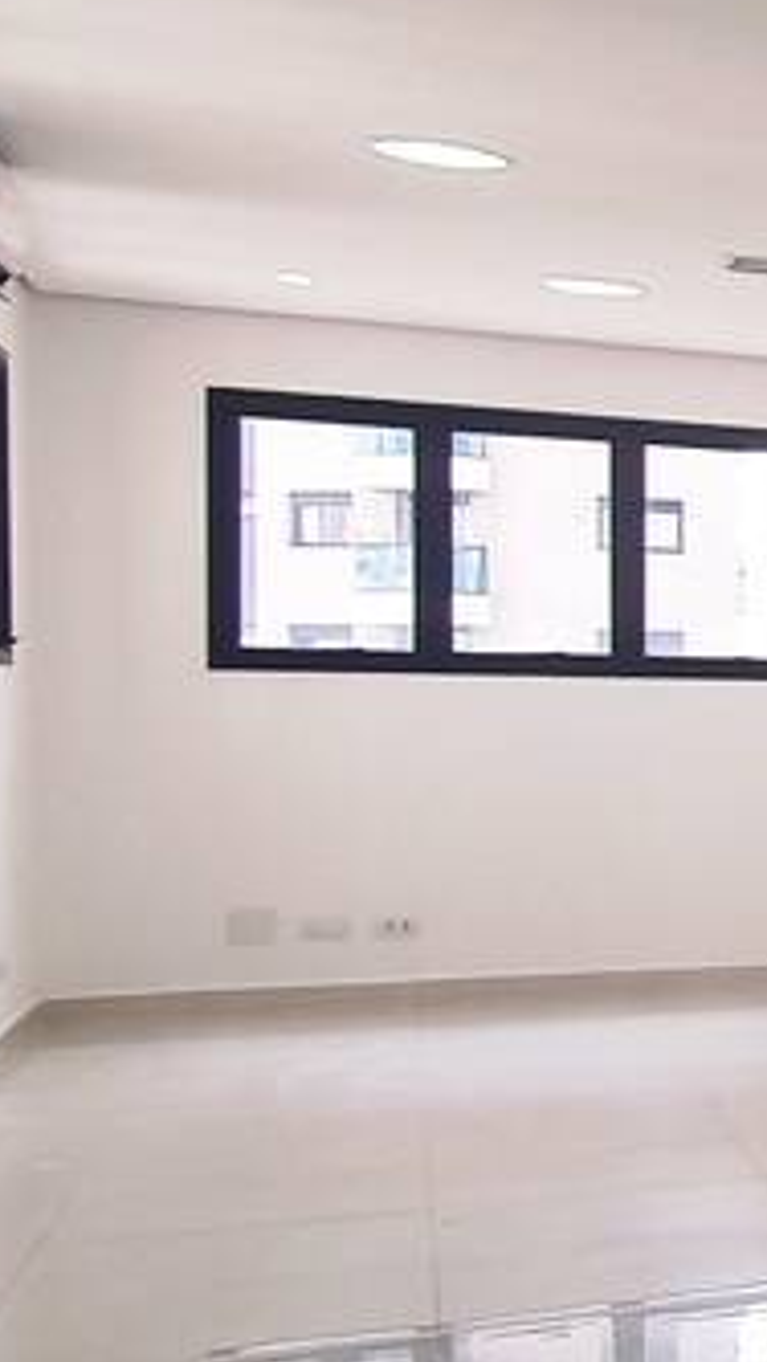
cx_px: 2236
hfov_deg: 11.7
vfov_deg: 34.3
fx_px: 2204
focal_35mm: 61
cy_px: 701
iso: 50
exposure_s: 1/60
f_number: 2.2
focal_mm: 1.8
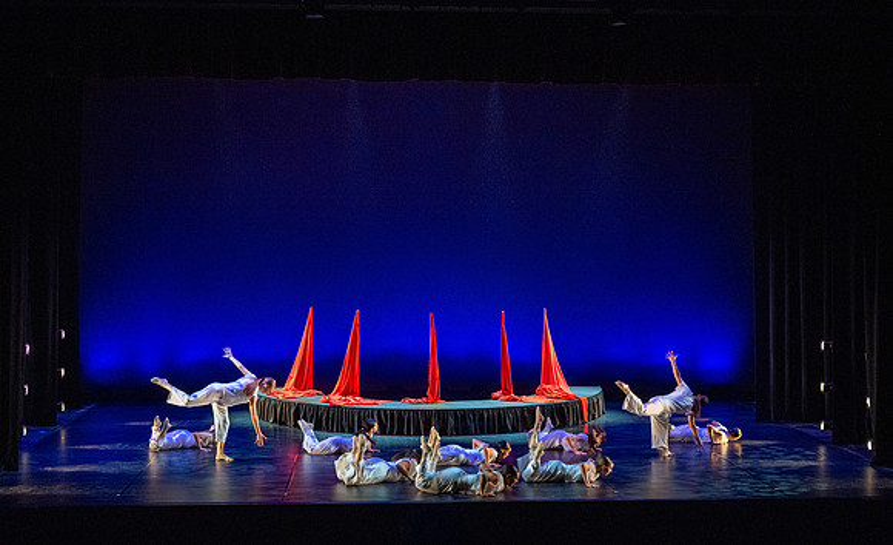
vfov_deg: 23.8
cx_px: 438
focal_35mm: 53
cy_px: 177
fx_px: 1289
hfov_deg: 38.2
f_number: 2.8
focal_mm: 41
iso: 2000
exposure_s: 1/250
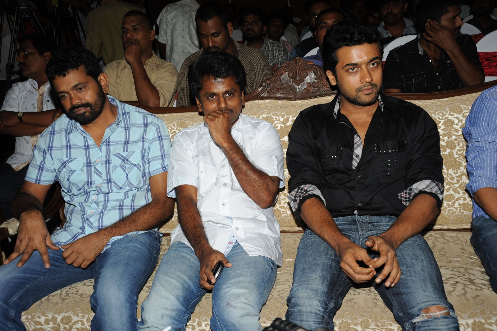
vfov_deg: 33.4
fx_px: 552
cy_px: 166
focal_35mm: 40
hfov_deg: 48.5
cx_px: 248
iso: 200
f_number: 10
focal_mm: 40
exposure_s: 1/125
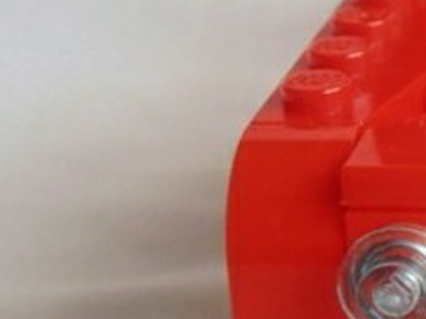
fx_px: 1771
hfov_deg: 12.7
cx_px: 721
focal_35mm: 144
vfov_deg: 10.3
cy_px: 123
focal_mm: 6.61
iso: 100
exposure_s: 1/40
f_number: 3.9
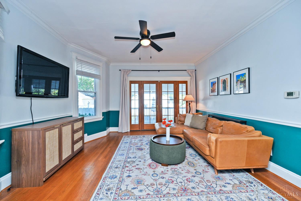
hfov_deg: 104.3
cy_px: 100
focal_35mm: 14
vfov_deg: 81.2
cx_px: 150
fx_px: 117
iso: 200
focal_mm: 14
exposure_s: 1/100
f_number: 5.6
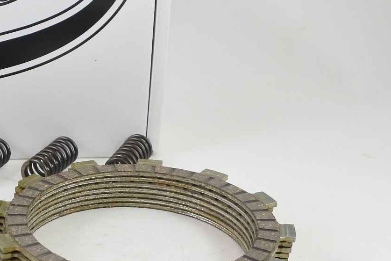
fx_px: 706
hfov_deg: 28.8
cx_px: -12
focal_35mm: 65
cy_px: 92
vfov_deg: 20.9
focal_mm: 11.2
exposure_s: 1/125
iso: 450
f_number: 3.8
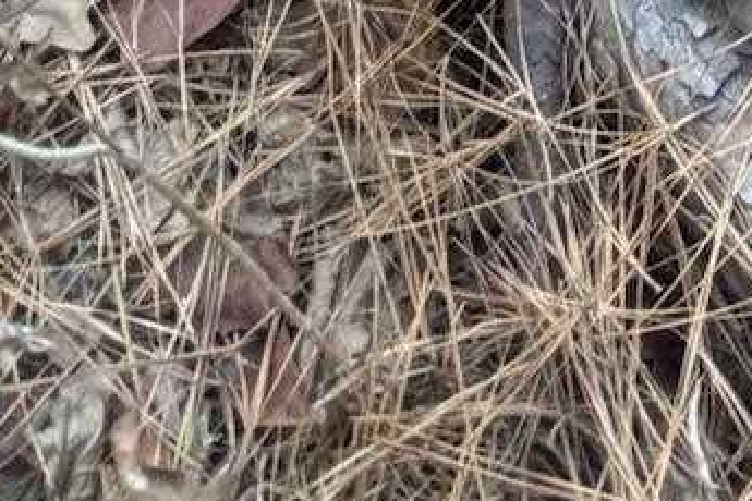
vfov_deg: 6.7
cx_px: 1201
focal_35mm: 148
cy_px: -1679
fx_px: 3091
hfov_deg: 13.0
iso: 80
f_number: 1.78
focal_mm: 6.76
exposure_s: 1/121
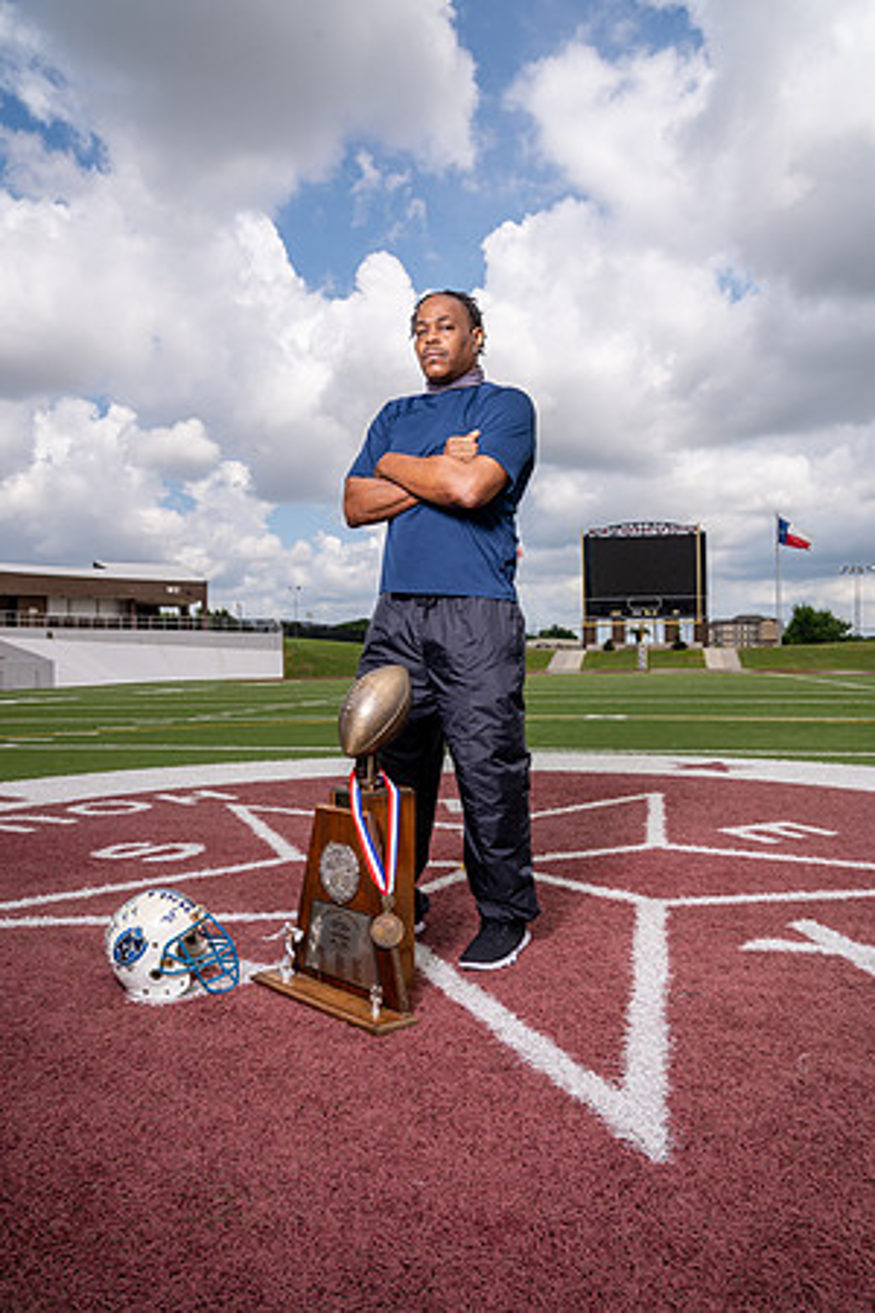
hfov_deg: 51.3
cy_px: 656
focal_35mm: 25
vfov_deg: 71.5
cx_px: 438
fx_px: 911
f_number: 11
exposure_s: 1/200
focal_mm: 25
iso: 125
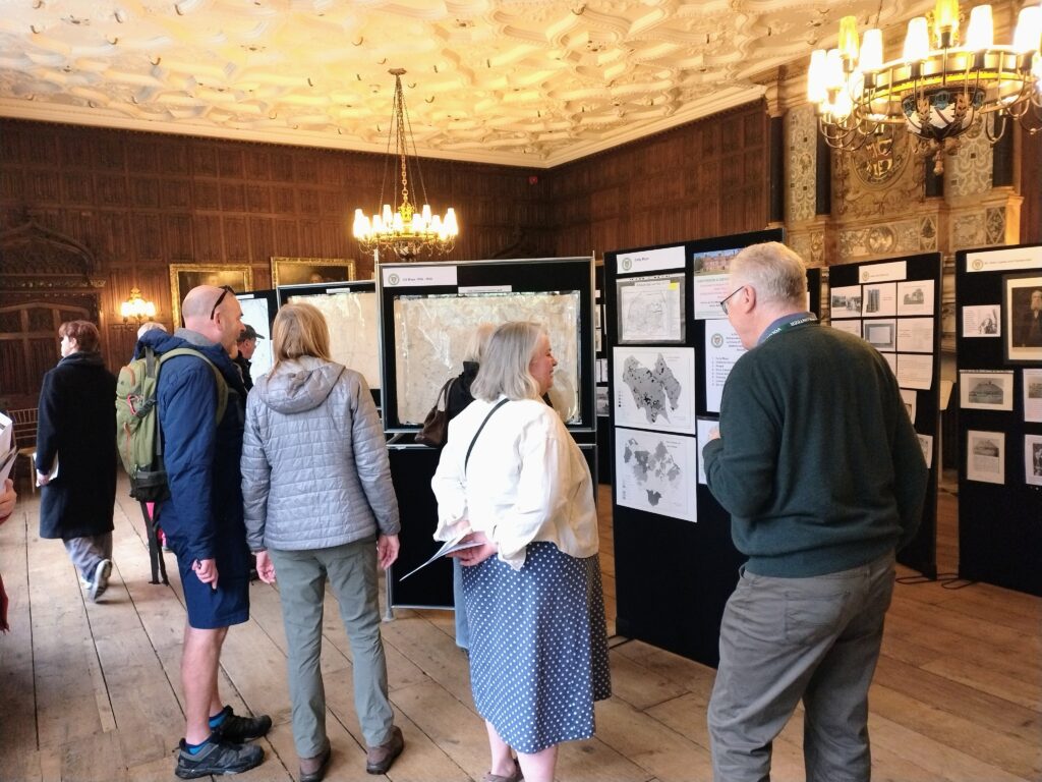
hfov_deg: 69.4
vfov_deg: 54.9
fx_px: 753
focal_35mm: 25
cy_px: 391
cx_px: 521
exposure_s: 1/50.1
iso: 931
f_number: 1.7
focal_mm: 4.71
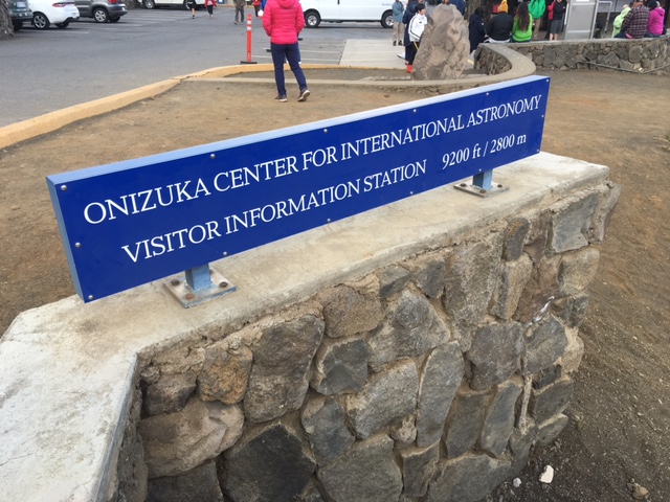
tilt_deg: -26.7
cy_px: 251
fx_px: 561
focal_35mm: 29
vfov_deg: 48.2
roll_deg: +0.5
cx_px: 335
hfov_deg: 61.7
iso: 25
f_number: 2.2
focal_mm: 4.15
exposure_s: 1/175
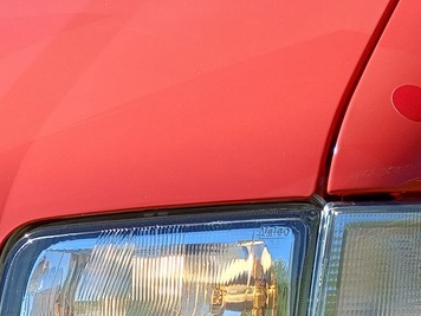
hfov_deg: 24.7
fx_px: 876
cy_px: 453
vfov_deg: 18.4
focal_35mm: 72
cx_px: -70
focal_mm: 4.65
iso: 50
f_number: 1.8
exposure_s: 1/677
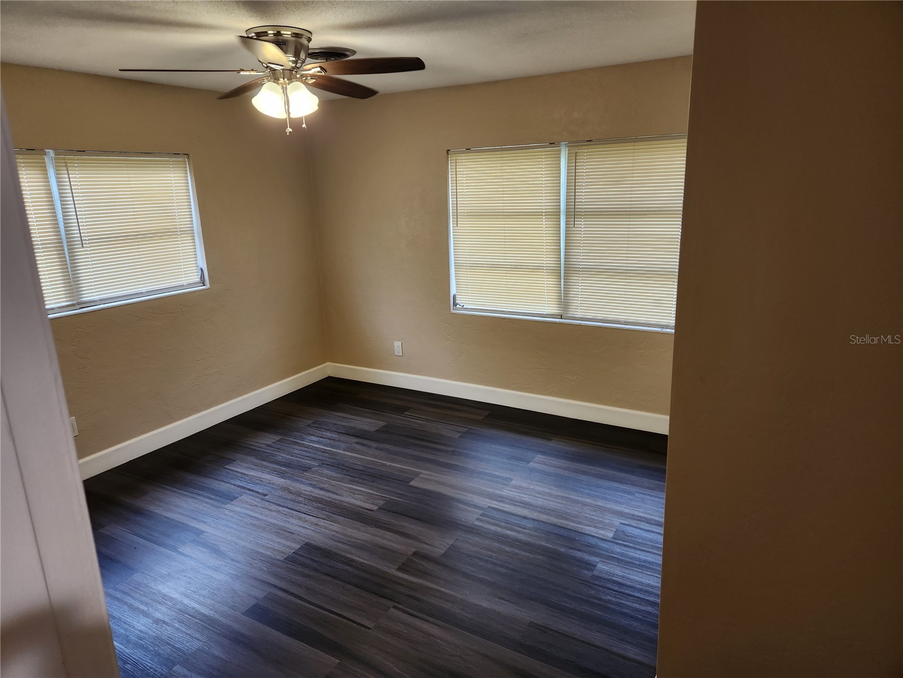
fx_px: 600
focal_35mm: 23
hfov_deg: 73.9
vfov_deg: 58.9
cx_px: 452
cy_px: 339
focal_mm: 5.4
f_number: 1.8
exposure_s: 1/120
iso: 125
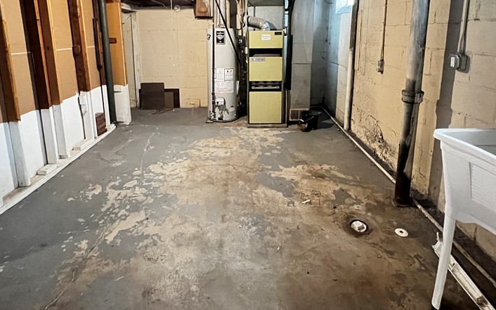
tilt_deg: -10.6
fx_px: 270
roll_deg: +0.6
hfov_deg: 85.0
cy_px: 84
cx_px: 240
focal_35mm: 20
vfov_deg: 57.1
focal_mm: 1.57
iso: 1600
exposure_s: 1/30
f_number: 1.8
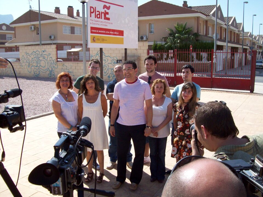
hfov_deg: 51.4
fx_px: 274
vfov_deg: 39.7
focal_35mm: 36
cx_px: 132
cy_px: 98
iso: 80
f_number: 4.8
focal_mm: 6
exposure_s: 1/420
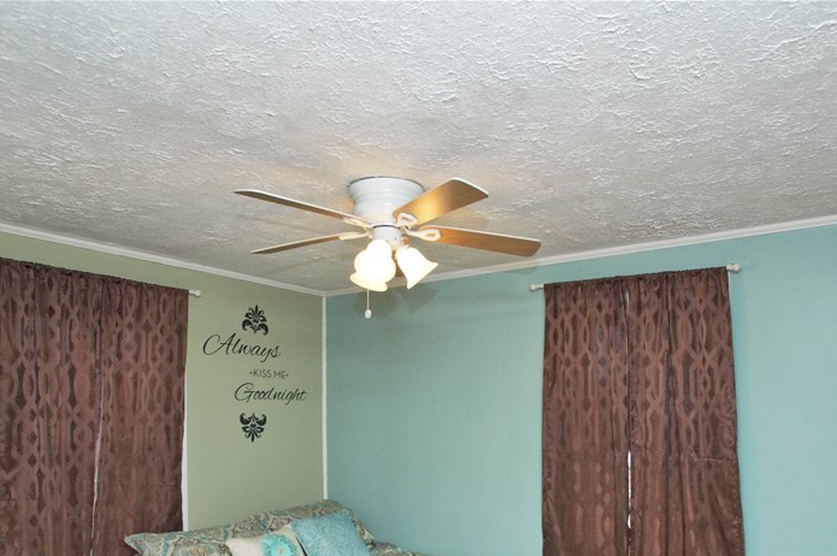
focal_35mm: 26
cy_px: 433
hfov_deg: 69.6
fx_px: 599
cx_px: 476
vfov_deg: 47.5
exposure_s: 1/160
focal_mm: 11
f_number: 4.5
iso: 800
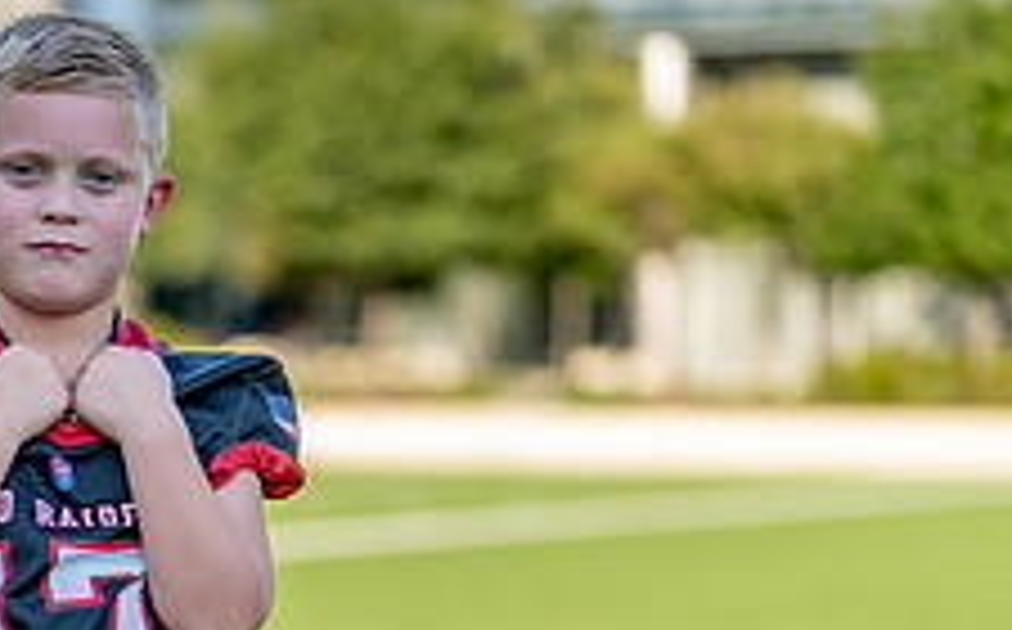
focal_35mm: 141
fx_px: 3884
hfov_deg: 14.6
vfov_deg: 9.1
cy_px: 783
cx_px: 49
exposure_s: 1/1600
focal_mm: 50
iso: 100
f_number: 1.2
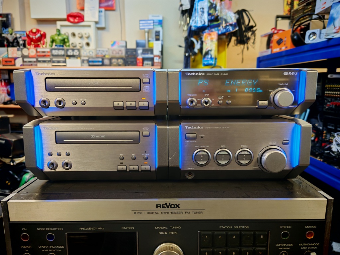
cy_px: 128
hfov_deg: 65.3
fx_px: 265
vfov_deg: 51.4
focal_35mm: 27
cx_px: 170
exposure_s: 1/33
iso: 400
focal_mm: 6.67
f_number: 1.9
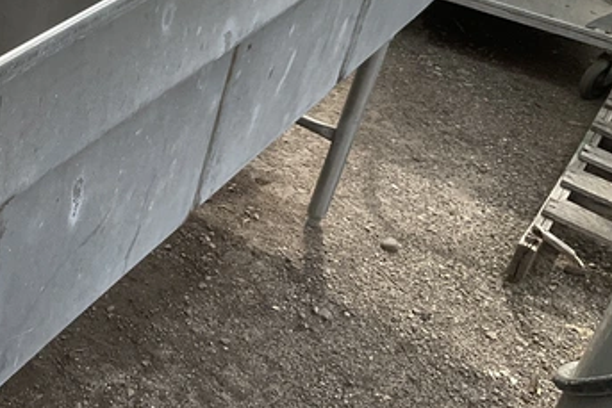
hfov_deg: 28.1
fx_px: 1122
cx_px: -37
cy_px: 35
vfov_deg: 20.2
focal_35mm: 66
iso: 25
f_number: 1.8
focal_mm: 3
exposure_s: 1/1221
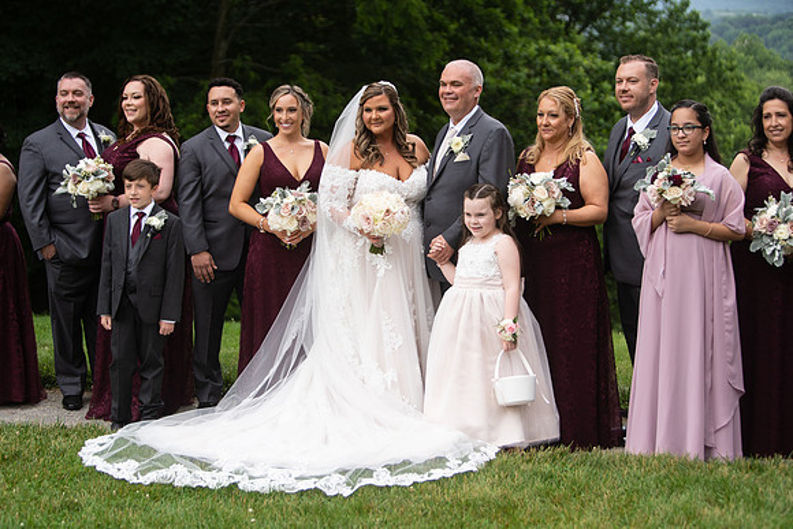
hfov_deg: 28.8
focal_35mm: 70
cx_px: 396
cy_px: 264
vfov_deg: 19.5
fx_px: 1542
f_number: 2.8
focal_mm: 70
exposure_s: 1/1250
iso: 200
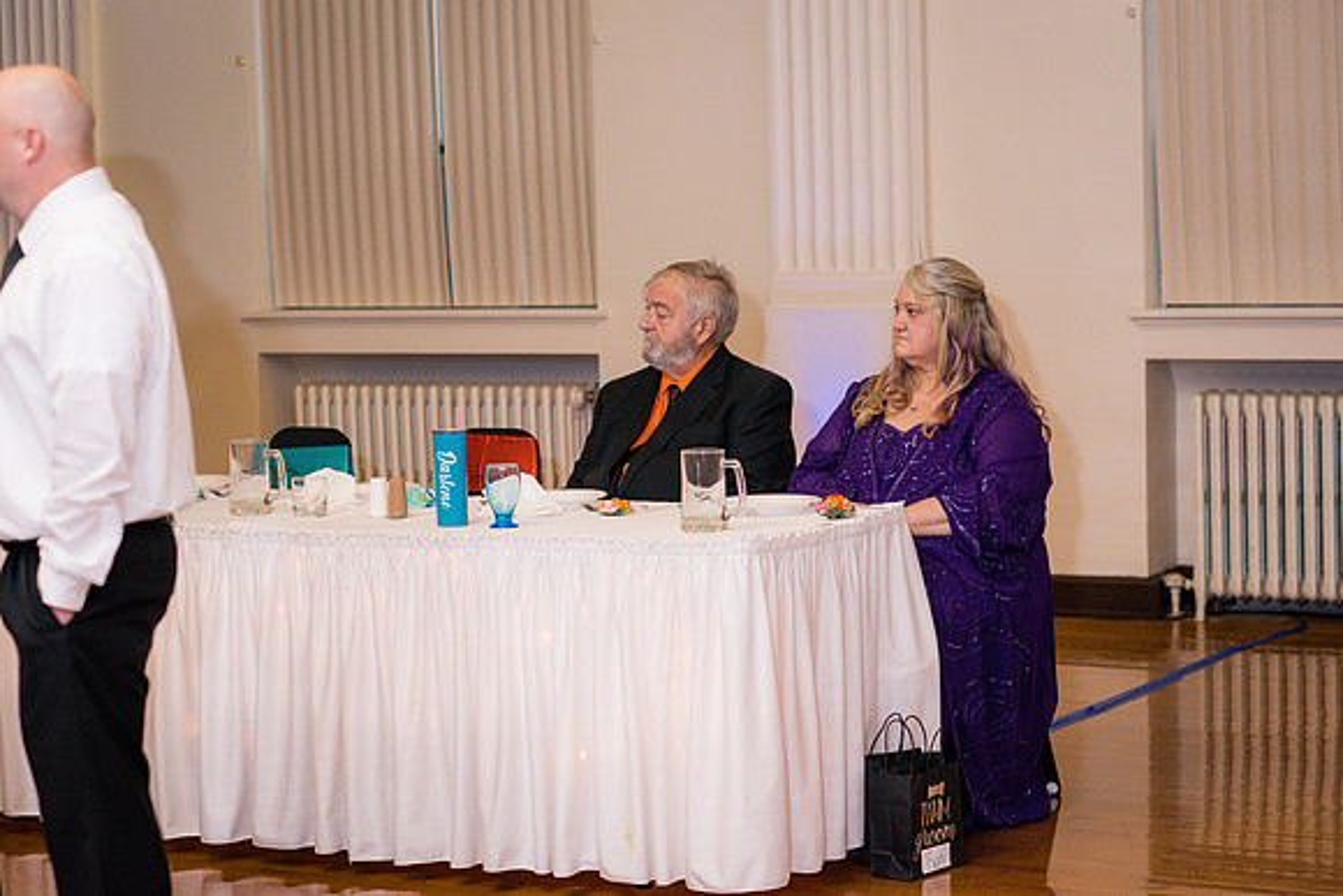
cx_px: 672
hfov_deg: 23.9
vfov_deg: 16.1
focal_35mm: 85
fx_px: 3172
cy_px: 448
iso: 800
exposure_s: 1/200
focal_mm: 85
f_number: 3.2
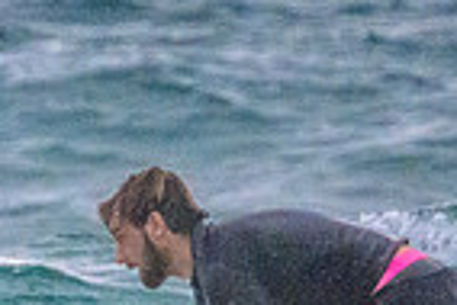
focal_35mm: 3846
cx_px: 91
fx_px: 48872
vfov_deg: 0.4
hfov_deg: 0.5
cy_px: 371
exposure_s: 1/1250
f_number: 11
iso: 8000
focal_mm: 800
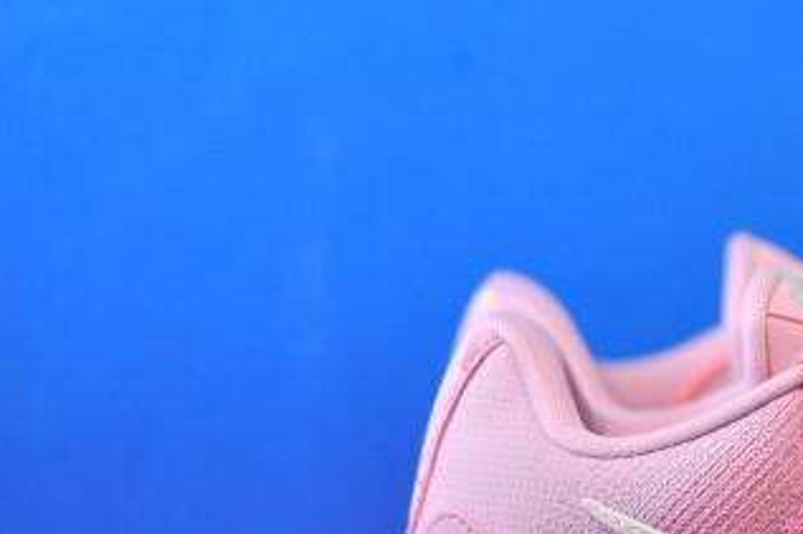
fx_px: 4213
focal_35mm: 189
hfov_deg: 10.7
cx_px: 996
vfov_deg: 7.3
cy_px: 343
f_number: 2
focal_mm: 50
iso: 250
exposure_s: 1/320
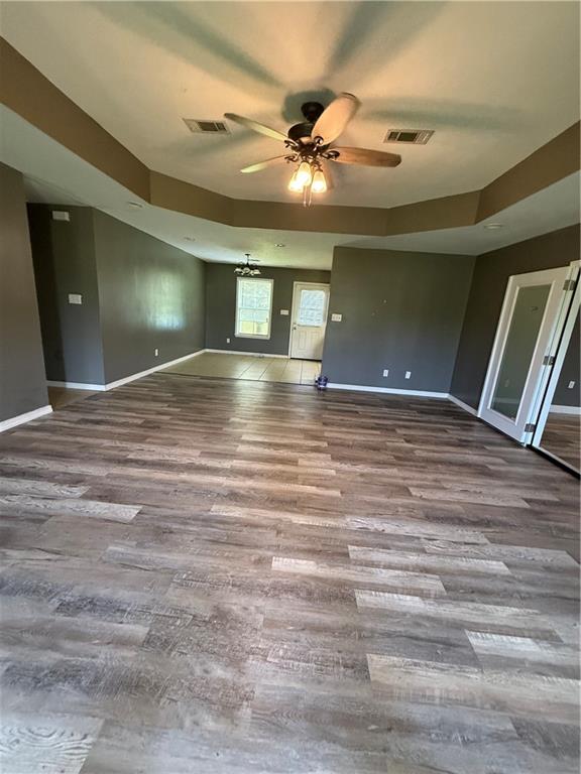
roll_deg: -4.5
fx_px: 313
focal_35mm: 14
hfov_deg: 85.7
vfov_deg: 102.1
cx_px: 290
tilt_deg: -12.3
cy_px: 387
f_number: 2.2
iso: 640
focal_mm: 2.22
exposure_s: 1/120
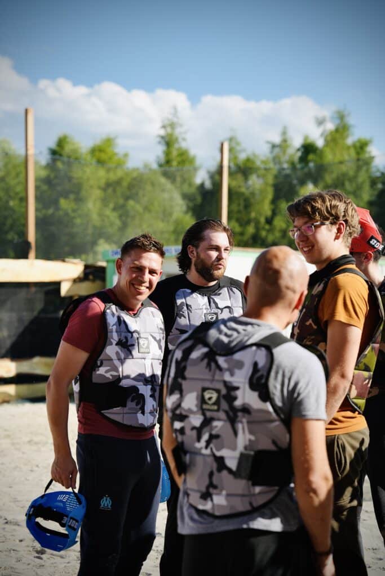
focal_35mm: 86
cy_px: 288
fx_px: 1379
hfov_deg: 15.9
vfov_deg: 23.6
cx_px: 192
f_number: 4.5
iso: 100
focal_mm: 86
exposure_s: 1/800
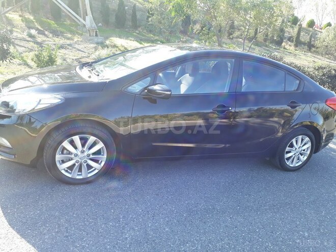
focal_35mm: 27
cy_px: 126
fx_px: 262
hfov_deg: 65.3
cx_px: 168
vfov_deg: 51.4
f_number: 1.9
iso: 40
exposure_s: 1/177
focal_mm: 3.6
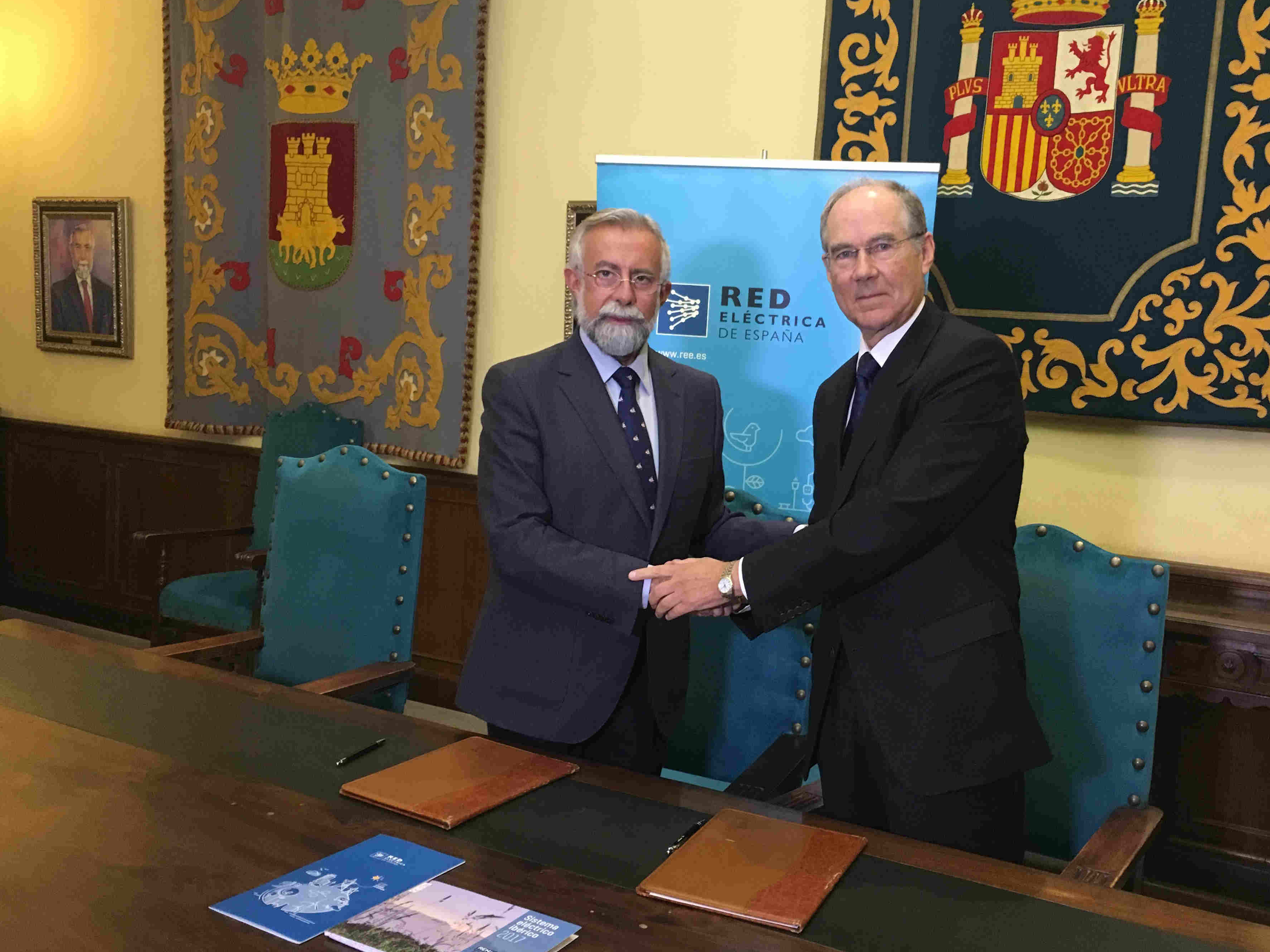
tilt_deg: -4.9
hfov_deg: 55.2
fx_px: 1211
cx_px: 722
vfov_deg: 42.9
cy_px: 474
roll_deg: -3.7
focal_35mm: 33
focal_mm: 4.15
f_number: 2.2
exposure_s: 1/25
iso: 200
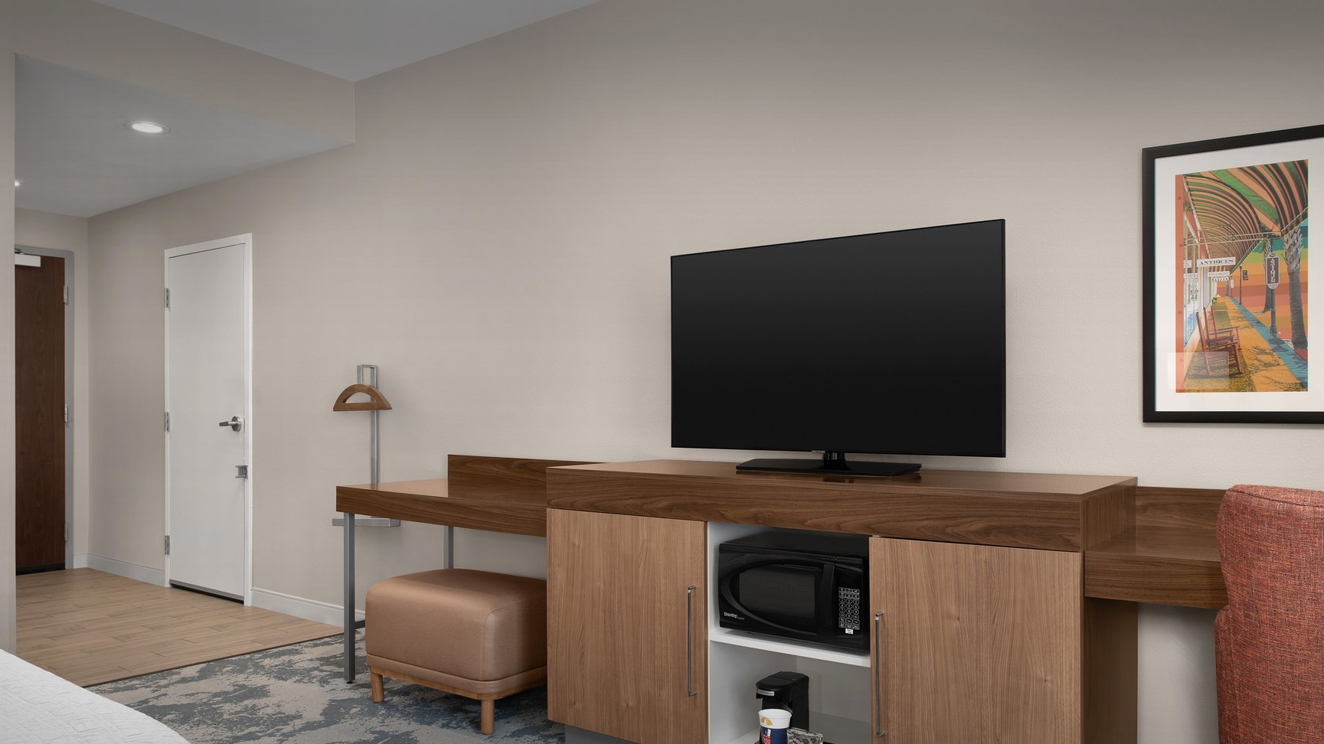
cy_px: 455
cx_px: 651
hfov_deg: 71.9
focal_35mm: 26
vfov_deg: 44.1
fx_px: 913
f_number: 11
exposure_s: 1/125
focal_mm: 24
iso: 400
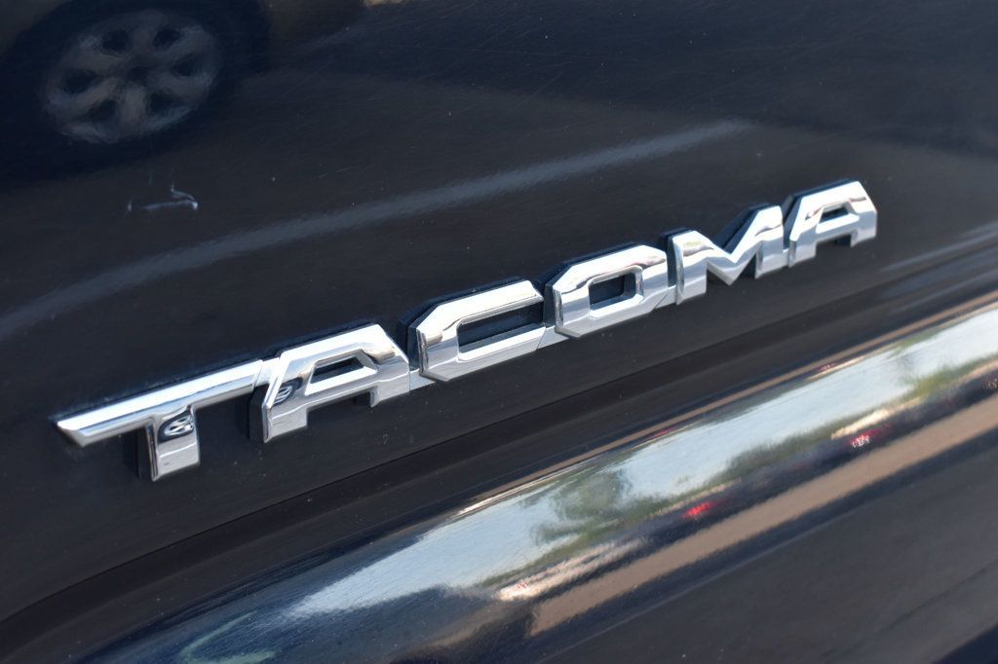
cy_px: 332
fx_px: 1663
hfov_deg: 33.4
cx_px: 499
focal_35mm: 60
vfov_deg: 22.6
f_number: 8
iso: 400
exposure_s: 1/60
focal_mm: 40
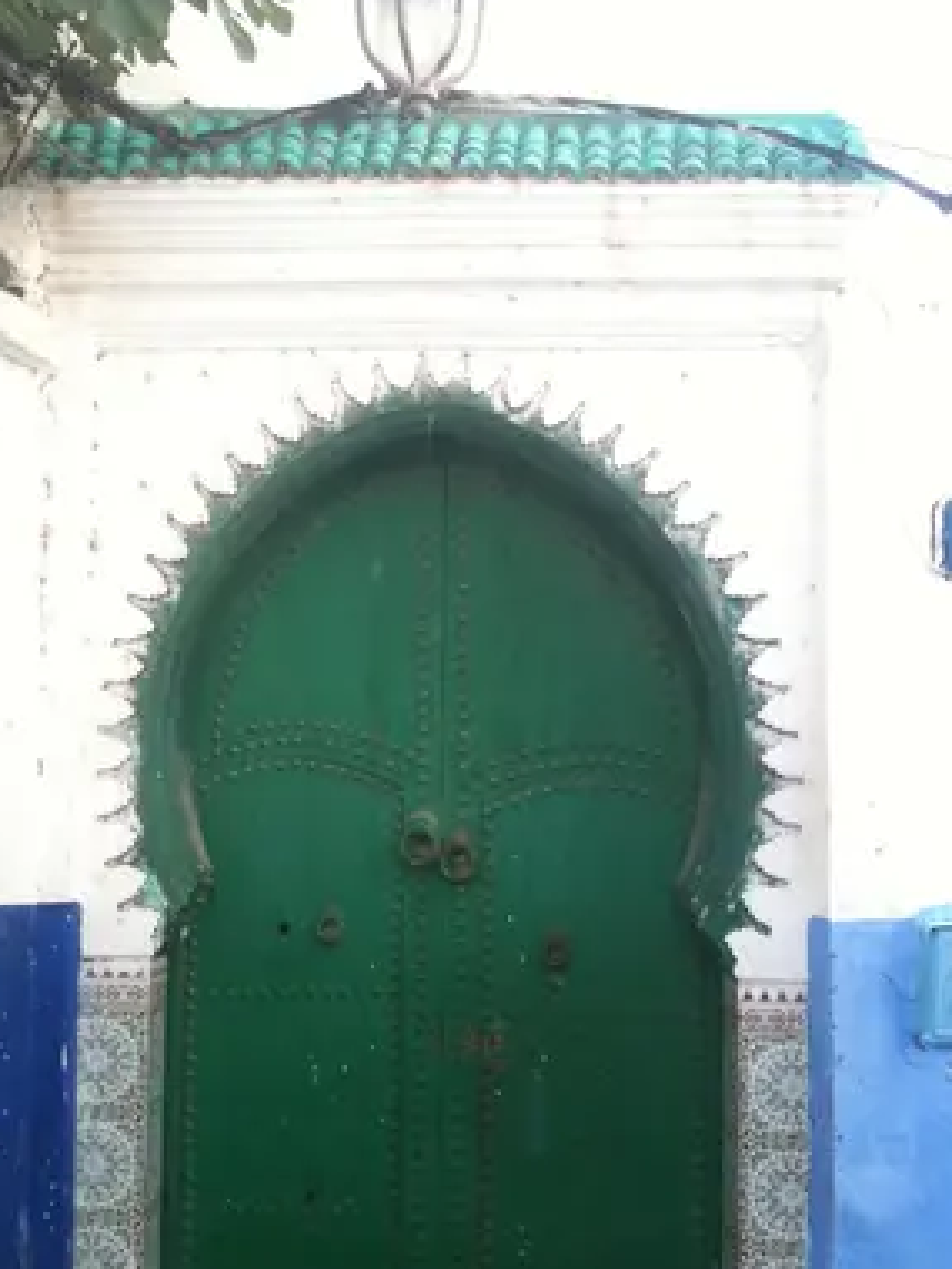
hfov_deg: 31.5
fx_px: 1687
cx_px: 436
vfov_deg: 41.2
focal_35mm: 46
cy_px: 658
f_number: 2.8
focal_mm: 3.85
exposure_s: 1/199
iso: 64
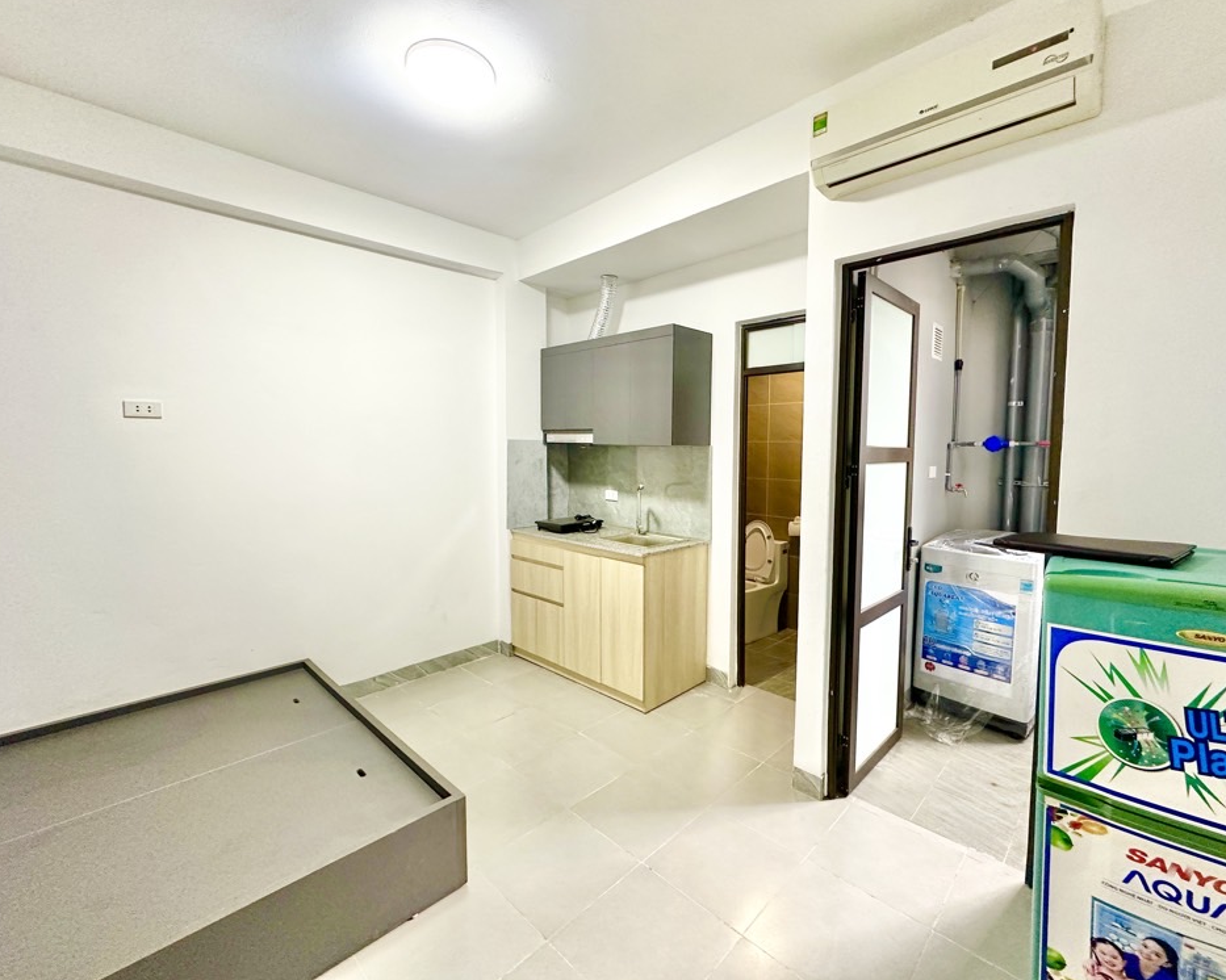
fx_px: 544
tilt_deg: -3.2
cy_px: 477
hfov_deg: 96.7
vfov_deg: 84.0
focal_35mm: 15
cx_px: 640
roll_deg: -0.9
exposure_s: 1/100
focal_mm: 2.22
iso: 250
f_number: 2.2
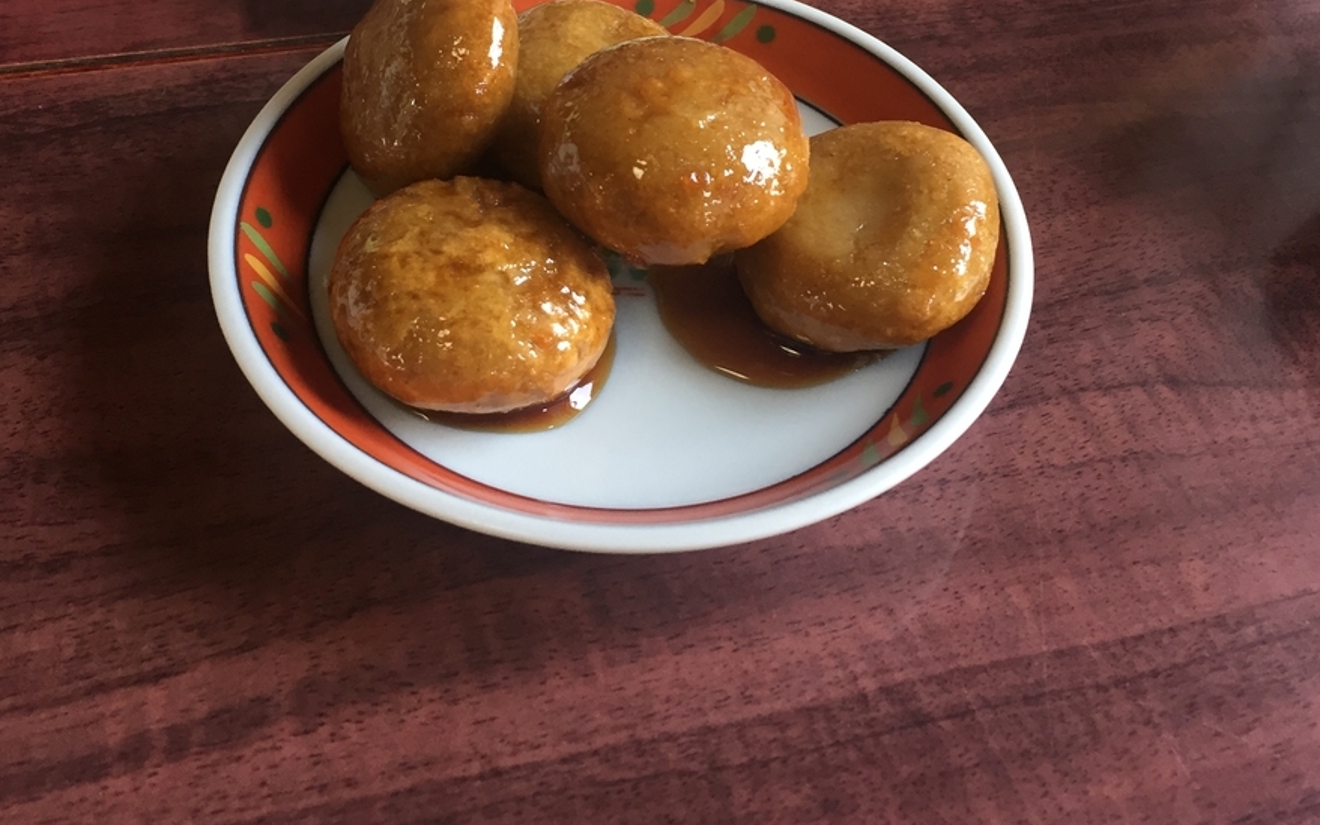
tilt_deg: -40.3
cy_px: 114
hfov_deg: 47.2
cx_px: 658
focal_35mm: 42
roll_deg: -2.3
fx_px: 1511
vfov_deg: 29.5
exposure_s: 1/30
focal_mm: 4.15
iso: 32
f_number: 2.2
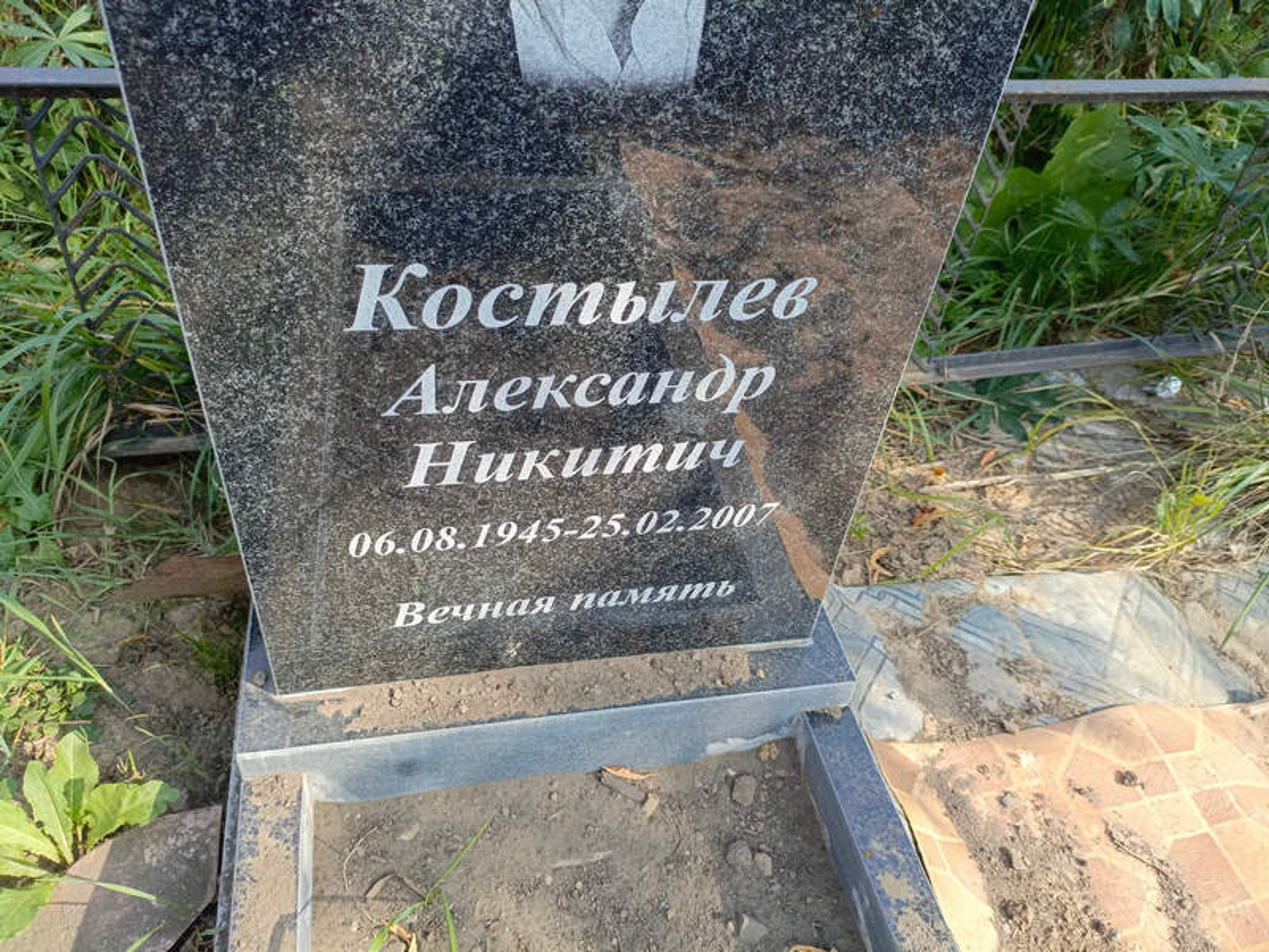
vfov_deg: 54.9
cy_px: 476
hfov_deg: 69.4
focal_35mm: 25
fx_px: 916
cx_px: 634
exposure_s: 1/332
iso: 112
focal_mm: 4.76
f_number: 1.69
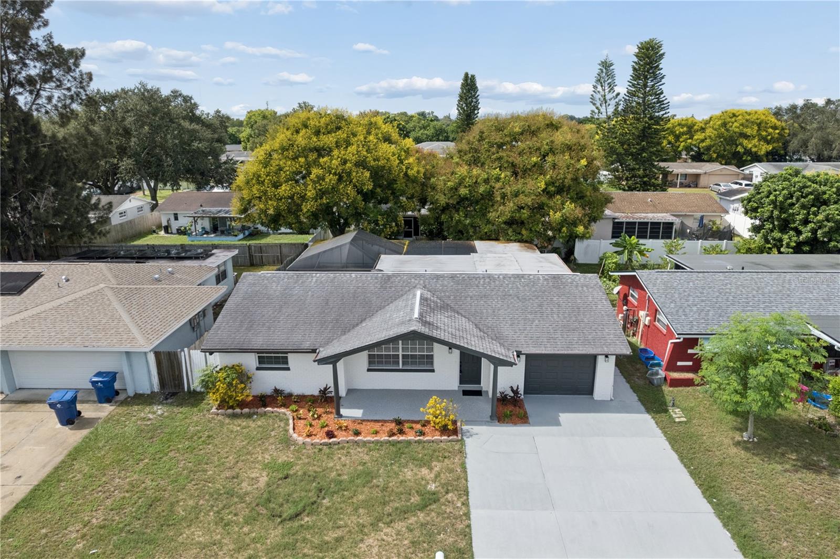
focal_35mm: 22
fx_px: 513
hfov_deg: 78.6
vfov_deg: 57.2
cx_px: 420
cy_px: 280
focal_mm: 8.4
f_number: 2.8
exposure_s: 1/2500
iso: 120
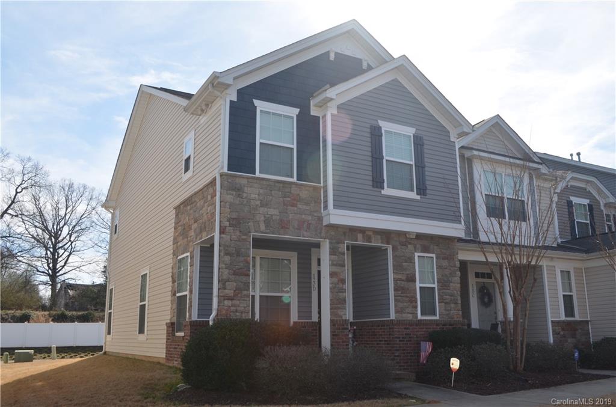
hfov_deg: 57.3
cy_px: 204
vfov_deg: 39.8
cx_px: 308
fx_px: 563
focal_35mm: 33
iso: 100
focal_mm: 22
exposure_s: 1/200
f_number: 9
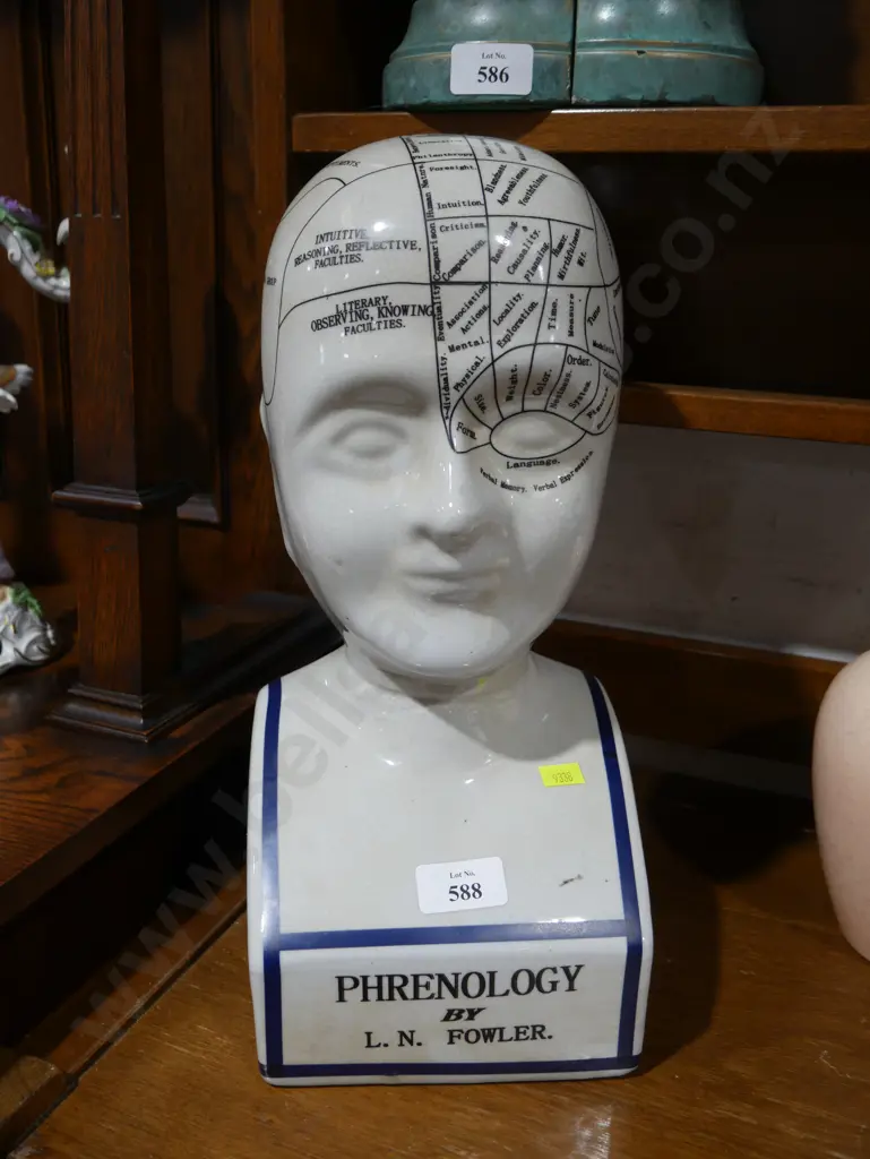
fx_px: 1071
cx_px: 435
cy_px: 580
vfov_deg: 56.8
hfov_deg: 44.2
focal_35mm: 32
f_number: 3.6
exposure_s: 1/60
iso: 250
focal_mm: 16
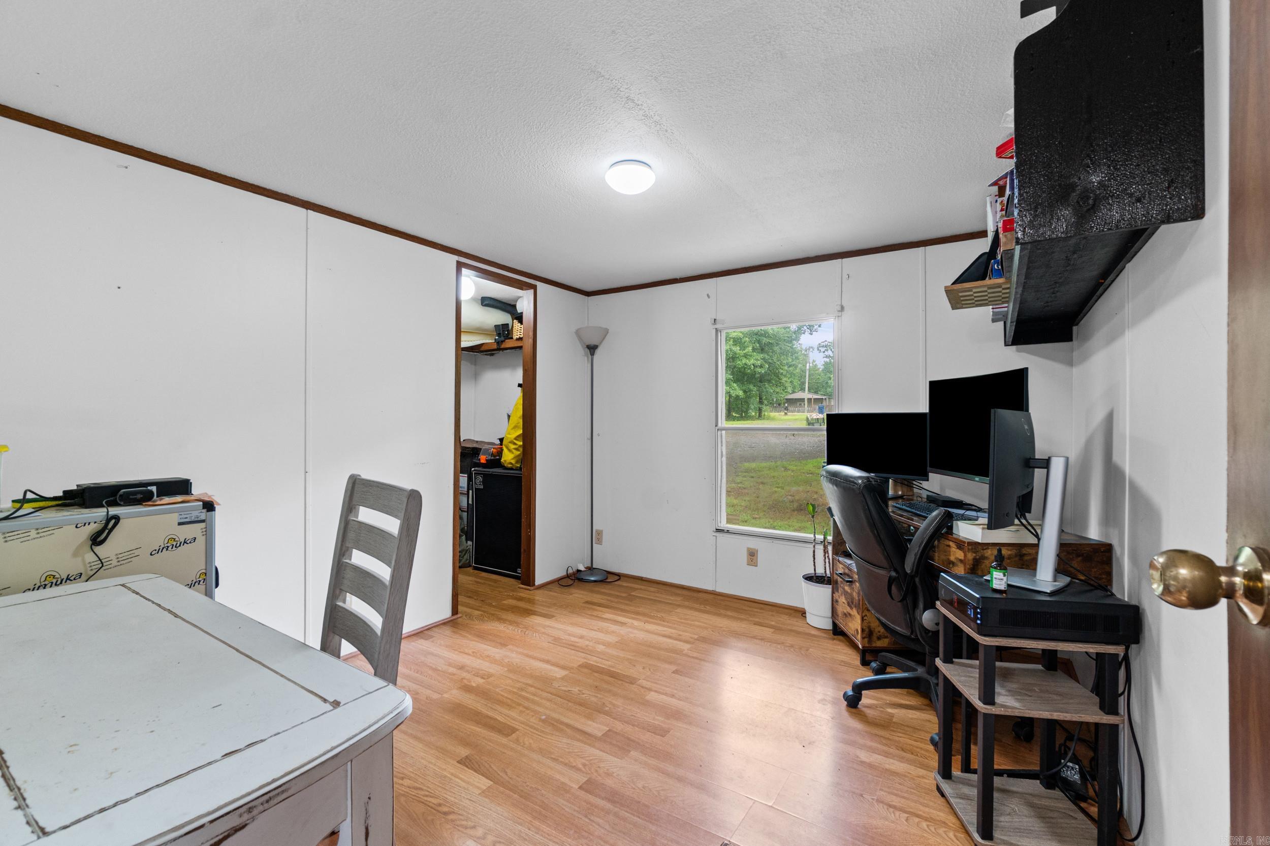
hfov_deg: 100.4
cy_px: 423
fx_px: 529
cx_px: 635
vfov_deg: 77.3
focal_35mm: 15
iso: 400
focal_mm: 10
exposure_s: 1/3
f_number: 8
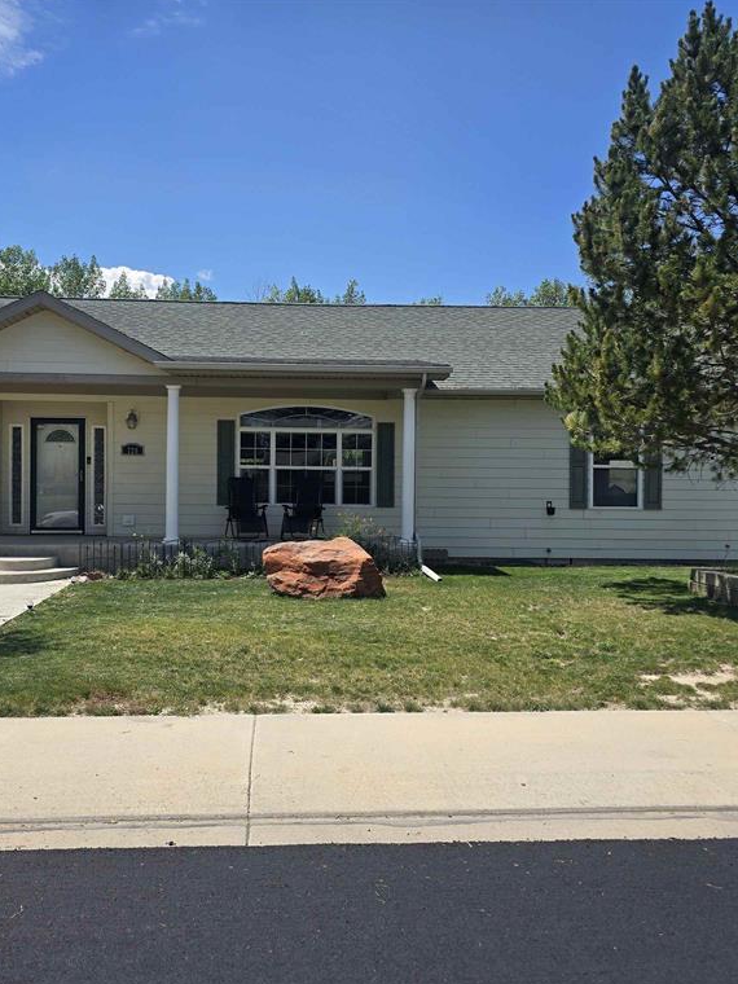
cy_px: 493
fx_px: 881
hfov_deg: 45.2
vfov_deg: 58.4
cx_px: 303
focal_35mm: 31
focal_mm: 6.3
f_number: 1.7
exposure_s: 1/890
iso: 12
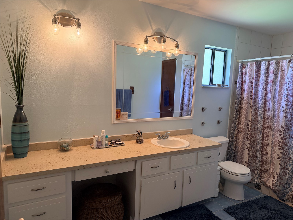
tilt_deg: -8.0
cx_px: 146
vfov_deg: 56.8
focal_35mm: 24
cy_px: 110
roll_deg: -2.2
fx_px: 203
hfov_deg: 71.6
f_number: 1.78
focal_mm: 6.76
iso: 200
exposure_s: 1/130
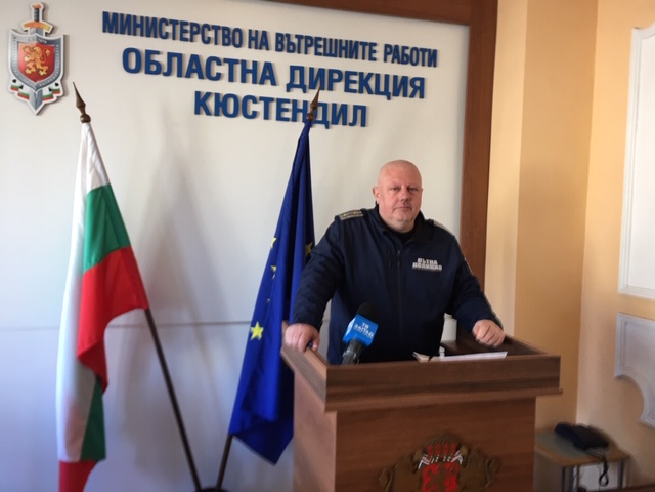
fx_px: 549
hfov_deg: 61.7
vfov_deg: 48.2
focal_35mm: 29
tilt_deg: -1.3
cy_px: 246
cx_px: 328
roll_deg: -2.6
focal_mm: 4.15
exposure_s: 1/17
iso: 40
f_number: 2.2
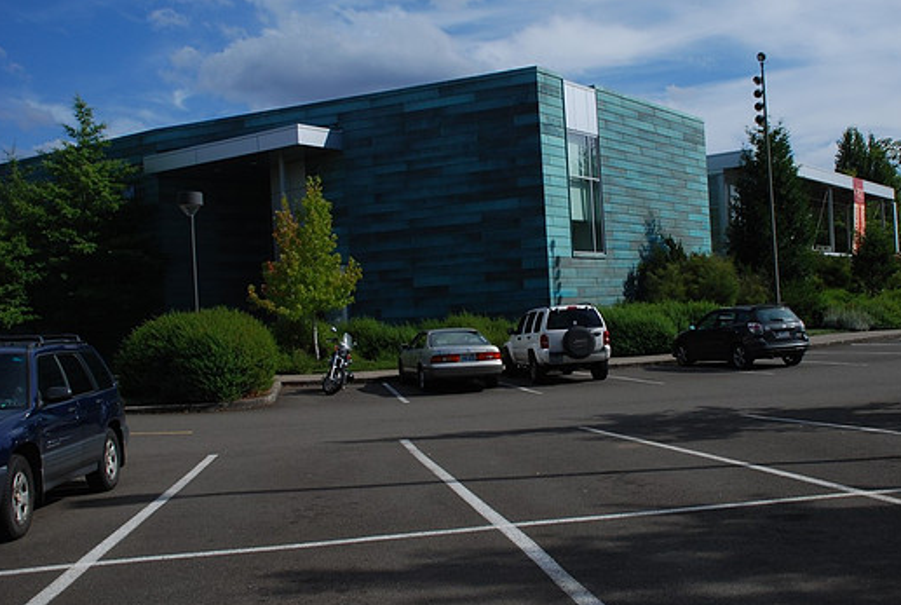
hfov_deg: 51.7
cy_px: 294
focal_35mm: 37
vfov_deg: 36.1
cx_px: 497
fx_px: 928
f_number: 4.5
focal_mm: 22
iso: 200
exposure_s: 1/2000
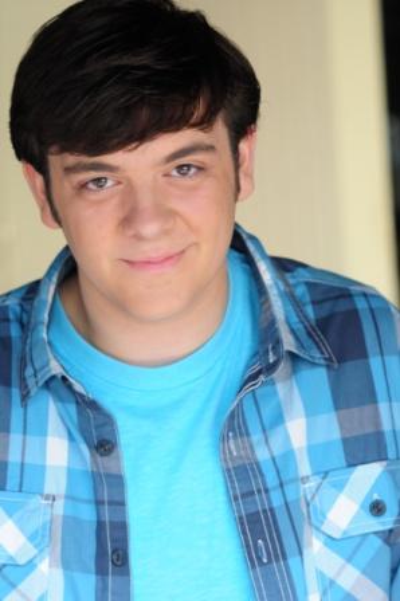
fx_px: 2128
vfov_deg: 16.1
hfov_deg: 10.7
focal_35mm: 128
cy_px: 300
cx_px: 200
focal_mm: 85
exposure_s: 1/200
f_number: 4.5
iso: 500
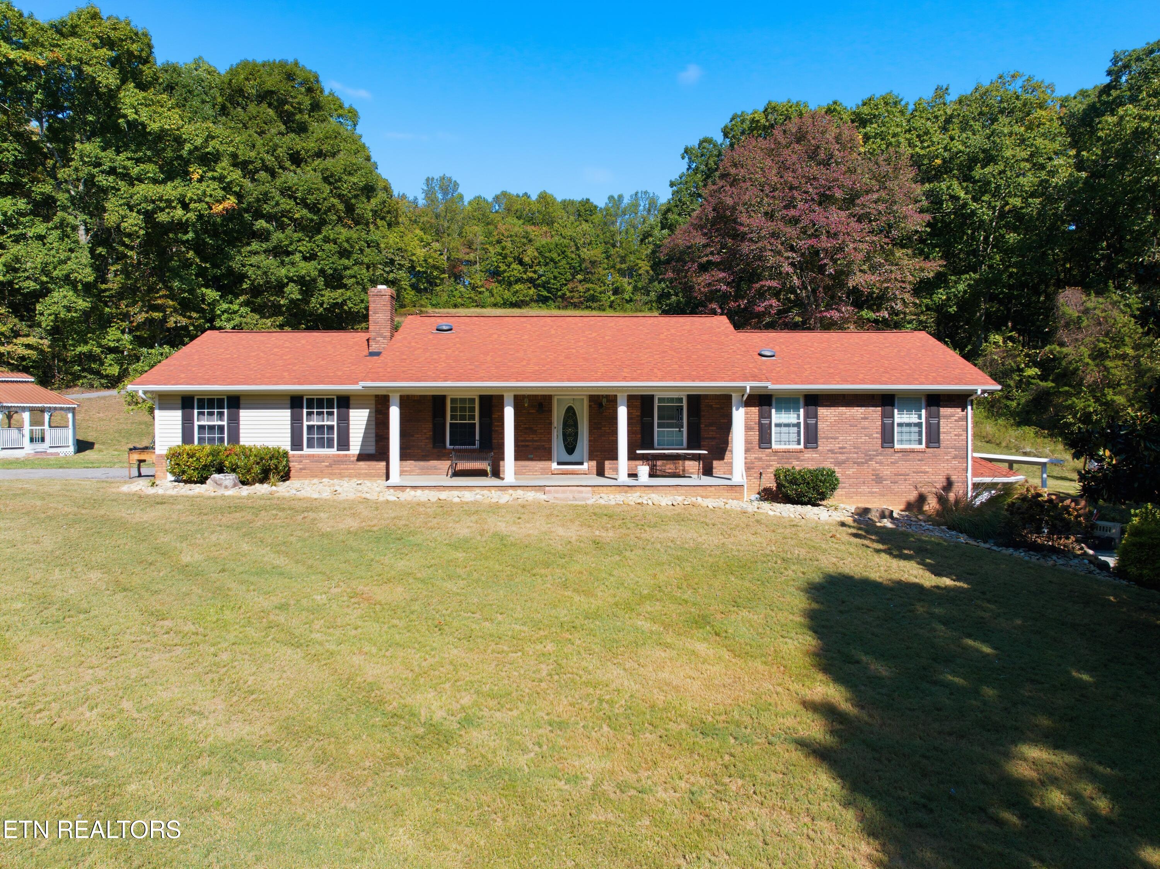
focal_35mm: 24
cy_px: 434
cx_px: 580
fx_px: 804
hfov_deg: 71.6
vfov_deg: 56.8
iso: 100
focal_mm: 12.3
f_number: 2.8
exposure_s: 1/1250
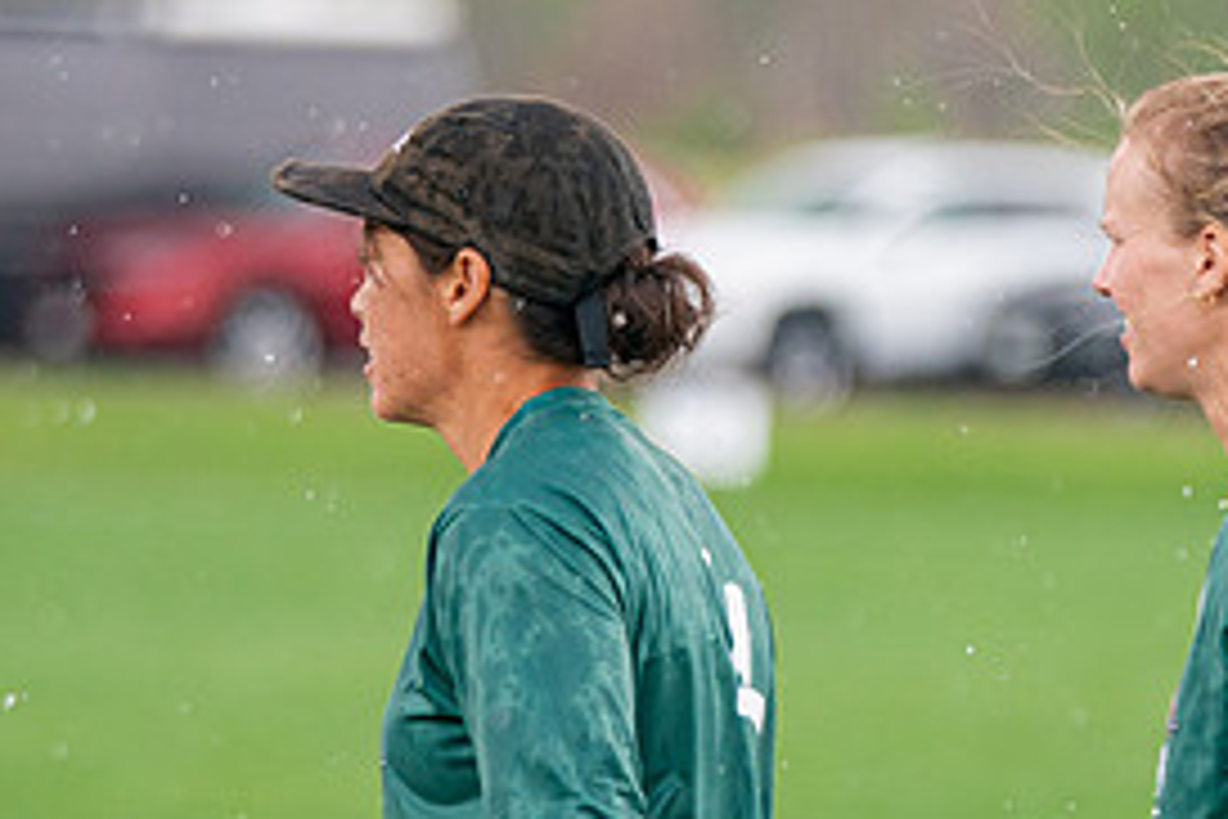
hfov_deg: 4.9
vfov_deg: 3.3
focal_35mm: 421
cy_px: 644
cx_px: 733
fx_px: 14360
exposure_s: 1/2500
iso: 640
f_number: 2.8
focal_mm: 156
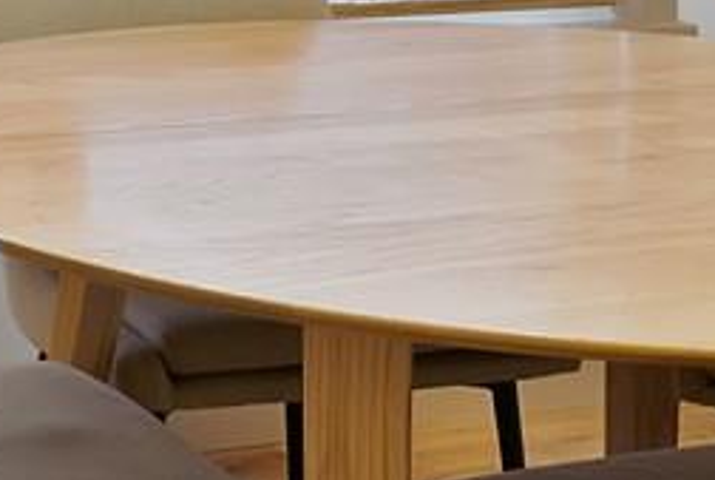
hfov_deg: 18.1
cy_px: -378
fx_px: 2049
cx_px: -292
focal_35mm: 103
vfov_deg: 12.3
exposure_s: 1/1.67
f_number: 9
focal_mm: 13
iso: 640
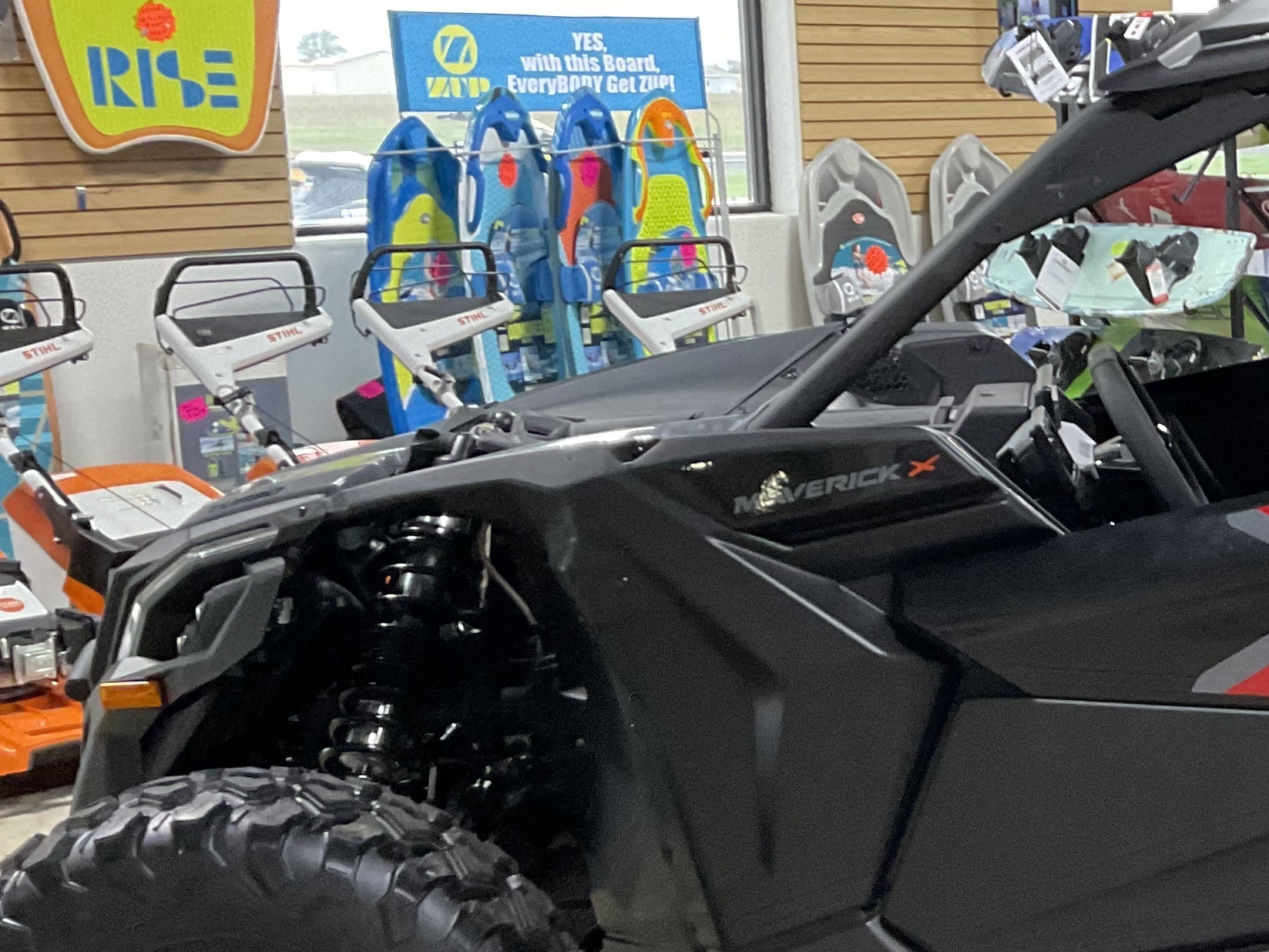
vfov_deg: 20.7
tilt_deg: -10.7
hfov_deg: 25.1
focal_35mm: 71
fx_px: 2603
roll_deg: -1.2
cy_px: 520
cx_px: 1451
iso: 160
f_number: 1.8
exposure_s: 1/60
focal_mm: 3
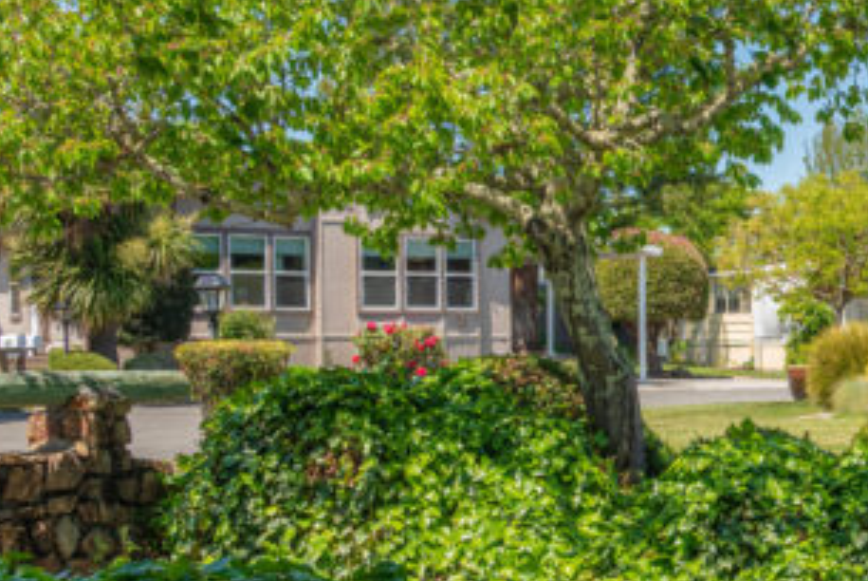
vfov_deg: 17.5
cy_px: 406
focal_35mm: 78
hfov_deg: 24.4
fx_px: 1882
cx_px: 936
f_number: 11
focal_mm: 31
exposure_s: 1/60
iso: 100
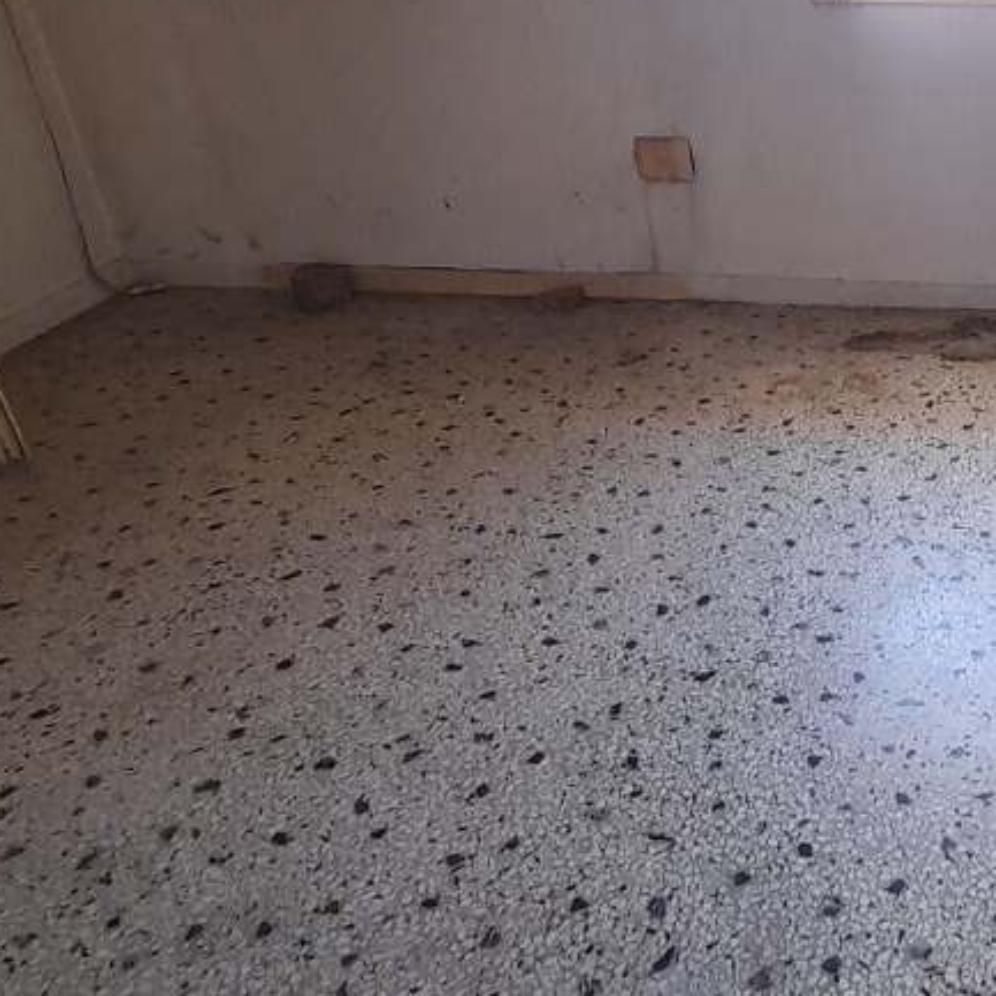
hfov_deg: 41.9
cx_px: 998
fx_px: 1107
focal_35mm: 34
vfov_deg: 48.2
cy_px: 409
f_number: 2.2
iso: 40
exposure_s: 1/50
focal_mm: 1.42
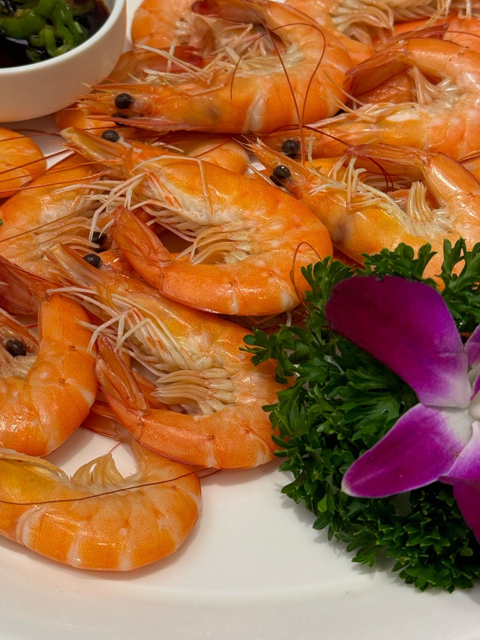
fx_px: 1239
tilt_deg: -44.9
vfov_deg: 28.8
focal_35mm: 67
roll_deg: -0.5
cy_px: 232
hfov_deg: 21.9
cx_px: 204
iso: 80
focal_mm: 6.76
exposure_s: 1/100
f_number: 1.78
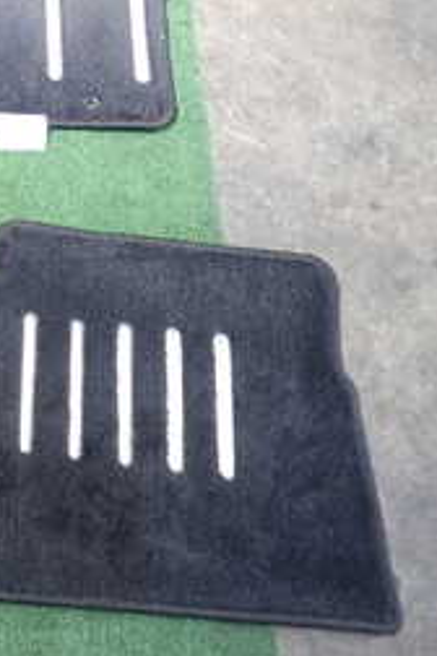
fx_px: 1129
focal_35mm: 62
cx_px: -239
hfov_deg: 19.0
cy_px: 167
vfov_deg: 31.8
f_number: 2
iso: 200
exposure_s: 1/40
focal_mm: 4.5
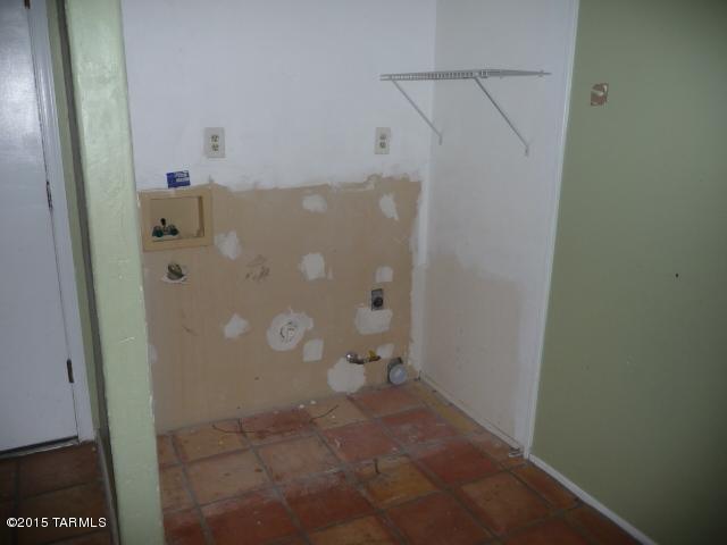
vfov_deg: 49.7
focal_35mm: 28
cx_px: 364
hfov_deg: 63.4
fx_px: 588
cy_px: 272
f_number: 3.3
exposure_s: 1/30
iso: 100
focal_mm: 4.7
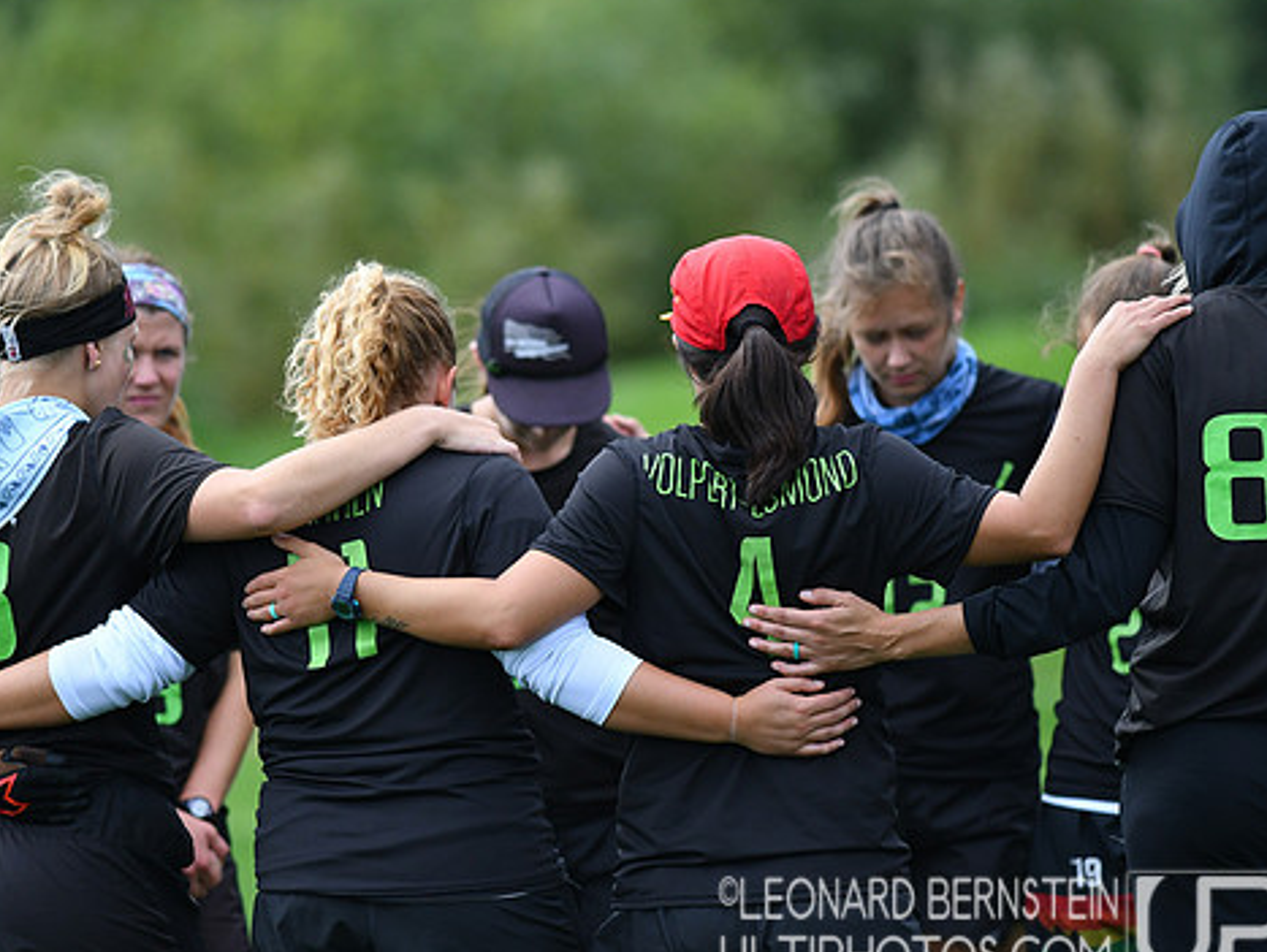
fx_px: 19670
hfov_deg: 3.7
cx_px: 540
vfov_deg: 2.8
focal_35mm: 537
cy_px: 484
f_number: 4
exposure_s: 1/4000
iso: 800
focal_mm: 300
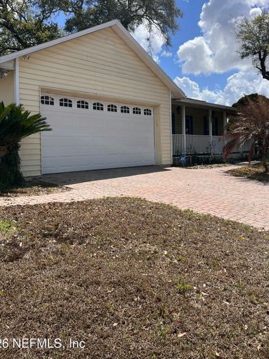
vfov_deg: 56.4
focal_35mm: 32
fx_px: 332
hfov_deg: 44.1
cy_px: 143
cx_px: 136
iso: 50
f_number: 1.6
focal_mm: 5.1
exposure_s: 1/4854
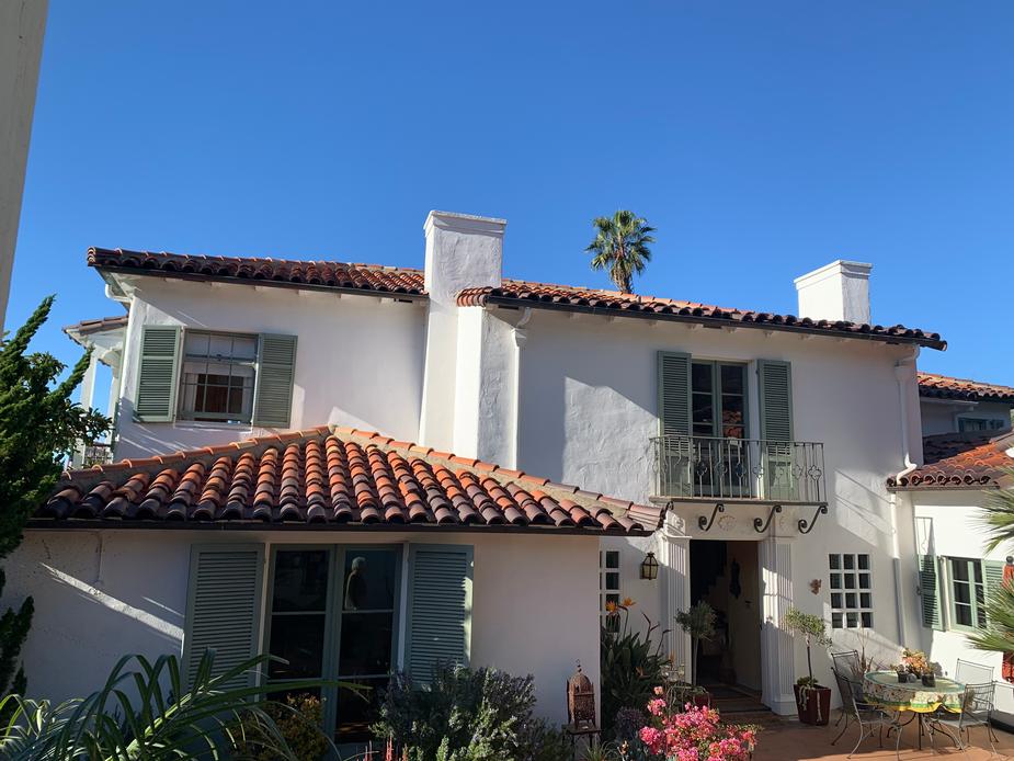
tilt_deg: +9.5
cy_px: 380
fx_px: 762
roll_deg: -1.7
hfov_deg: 67.3
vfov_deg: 53.1
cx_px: 507
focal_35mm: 26
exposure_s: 1/1661
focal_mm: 4.25
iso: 25
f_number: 1.8
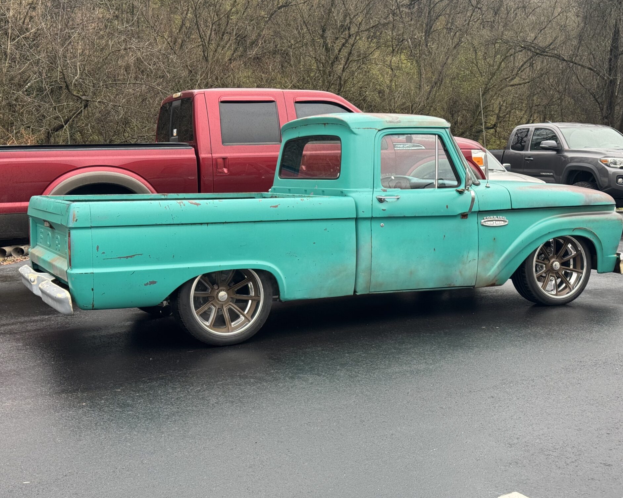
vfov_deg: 29.7
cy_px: 253
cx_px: 323
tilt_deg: -5.8
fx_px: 940
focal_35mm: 51
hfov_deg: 36.6
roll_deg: +0.4
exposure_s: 1/284
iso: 64
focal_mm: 6.76
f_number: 1.78
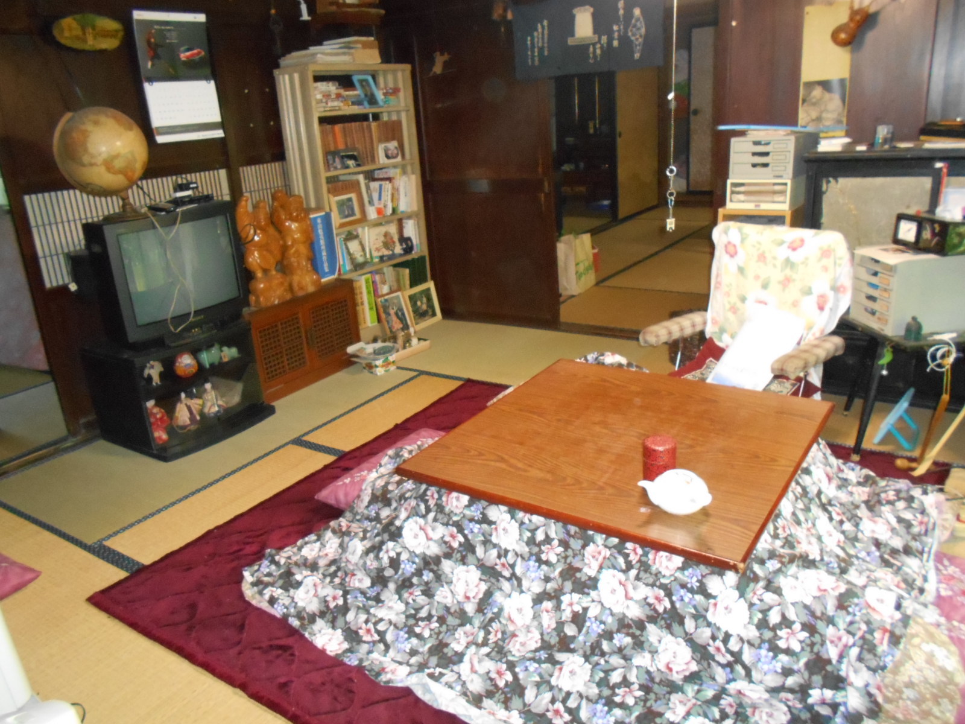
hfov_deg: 67.3
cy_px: 362
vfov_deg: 53.1
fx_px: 725
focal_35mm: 26
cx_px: 482
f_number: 3.2
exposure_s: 1/25
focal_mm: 4.6
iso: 800
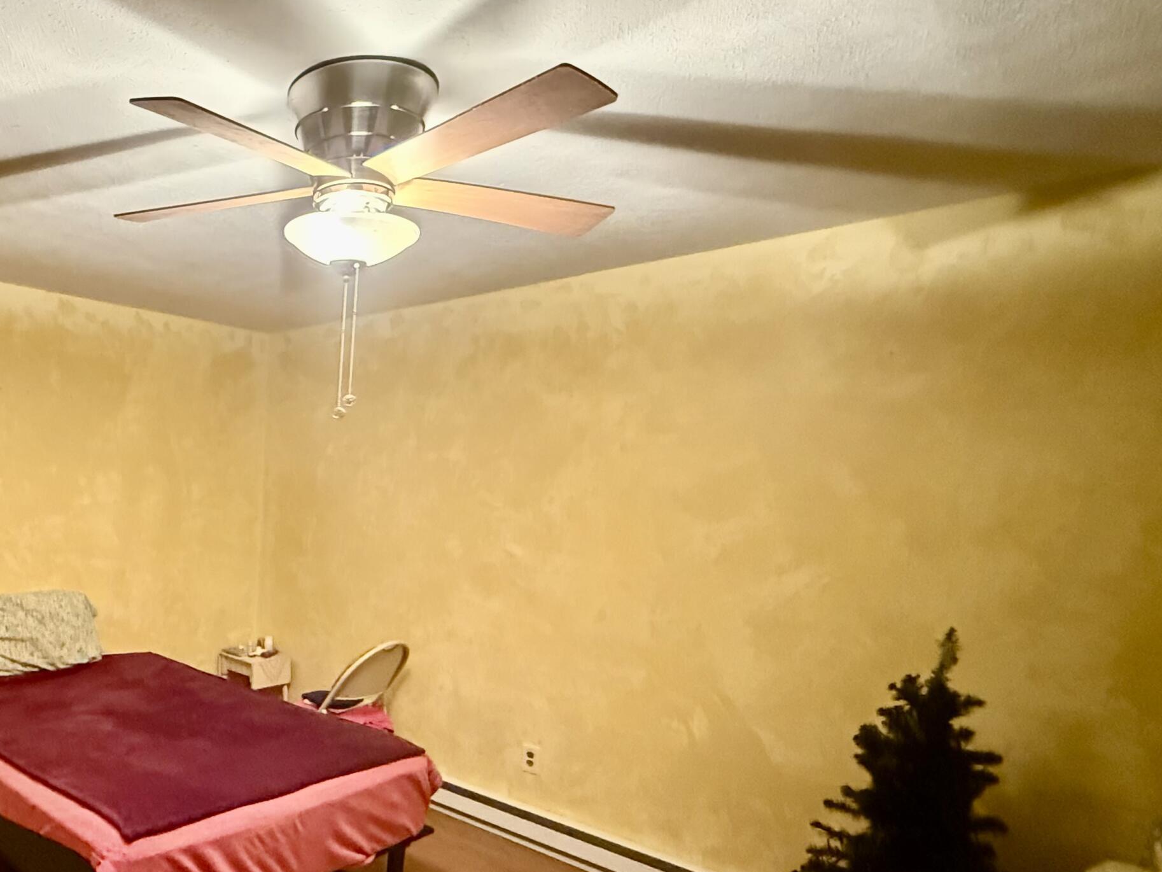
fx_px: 772
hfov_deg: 66.2
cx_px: 211
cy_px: 630
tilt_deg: -11.0
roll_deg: -2.0
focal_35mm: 23
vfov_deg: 56.6
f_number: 2.2
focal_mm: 2.22
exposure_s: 1/40
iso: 1250
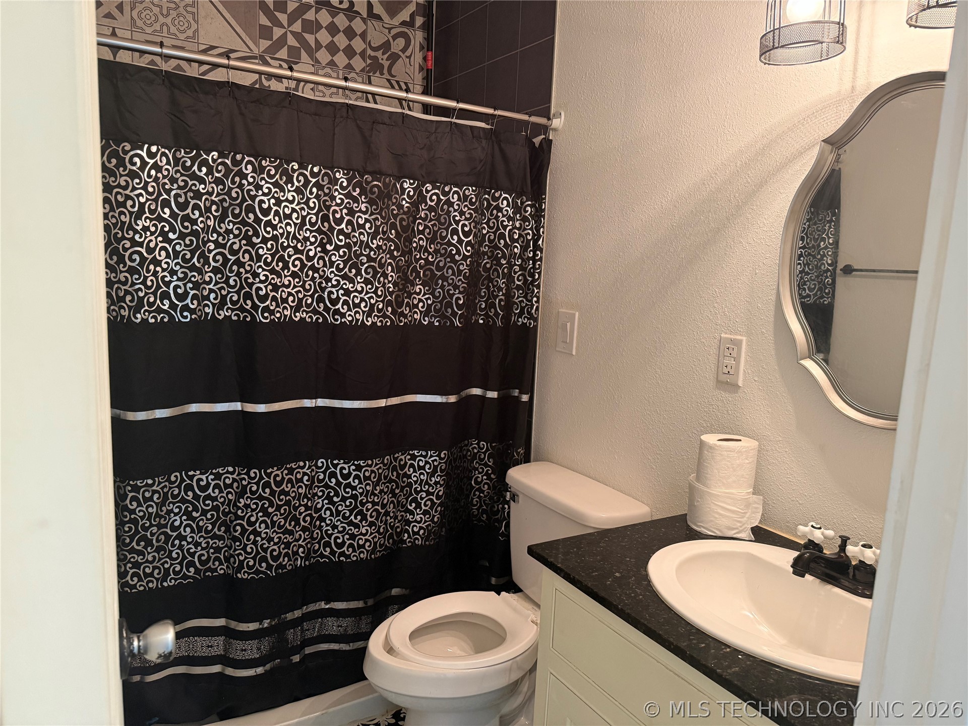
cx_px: 484
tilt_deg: -8.5
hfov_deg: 71.6
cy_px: 363
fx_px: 671
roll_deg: -2.0
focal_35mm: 24
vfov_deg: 56.8
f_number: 1.78
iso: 320
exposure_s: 1/60
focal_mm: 6.76
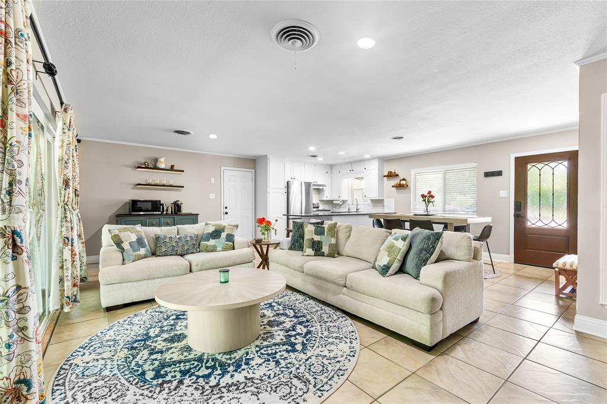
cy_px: 202
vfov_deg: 77.3
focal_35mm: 15
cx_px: 304
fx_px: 253
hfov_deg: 100.4
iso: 100
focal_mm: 10
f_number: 11
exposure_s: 1/1.25
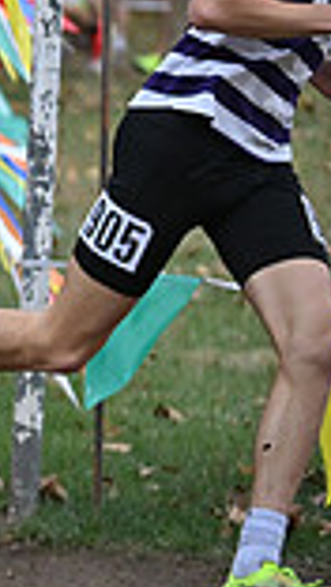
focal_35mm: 369
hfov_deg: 3.2
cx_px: -722
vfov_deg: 5.8
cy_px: 9
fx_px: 5745
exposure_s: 1/4000
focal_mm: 95
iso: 1000
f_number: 3.5
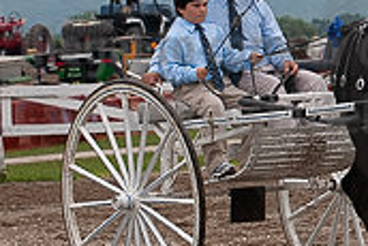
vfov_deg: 3.9
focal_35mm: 351
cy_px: 44
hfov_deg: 5.8
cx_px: 486
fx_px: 3591
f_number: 5.6
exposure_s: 1/1000
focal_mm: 120
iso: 500
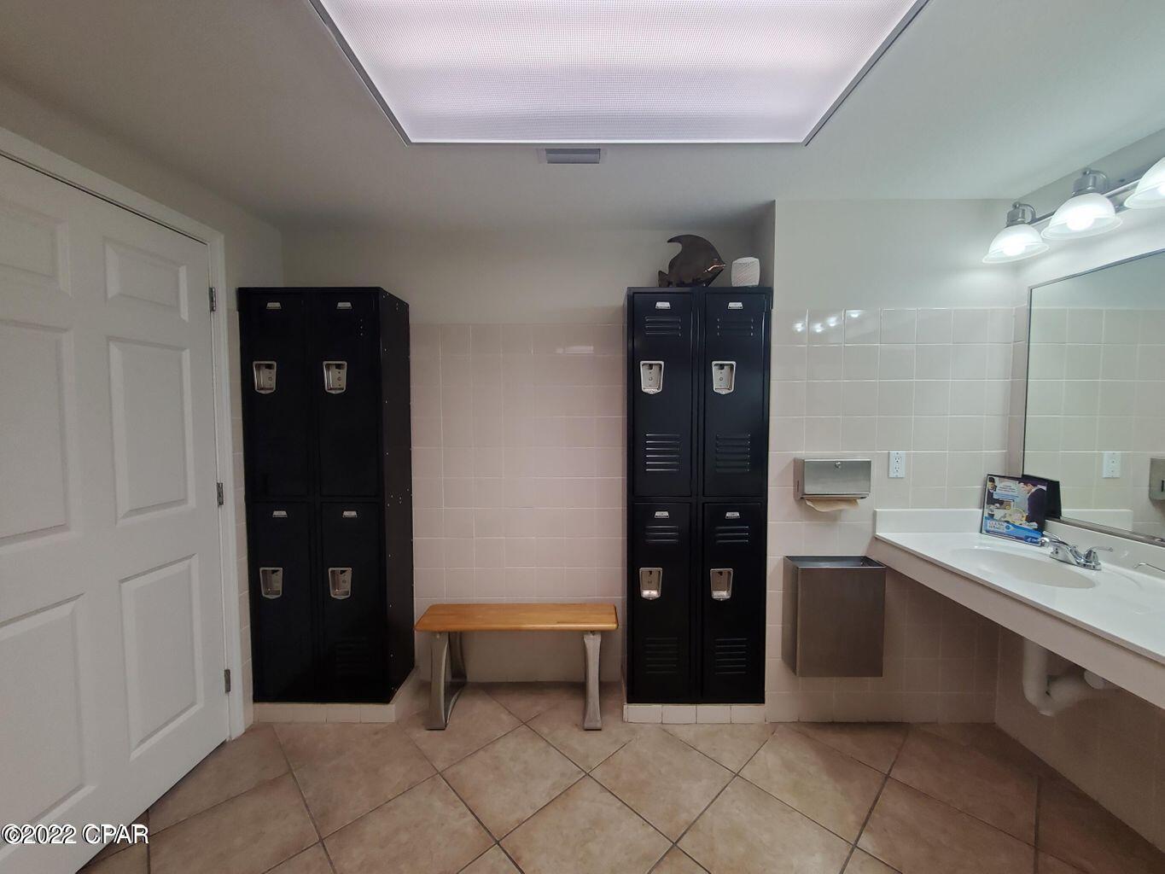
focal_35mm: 13
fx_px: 438
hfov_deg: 106.2
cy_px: 437
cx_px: 582
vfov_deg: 89.9
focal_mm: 1.8
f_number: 2.2
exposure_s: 1/59
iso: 125
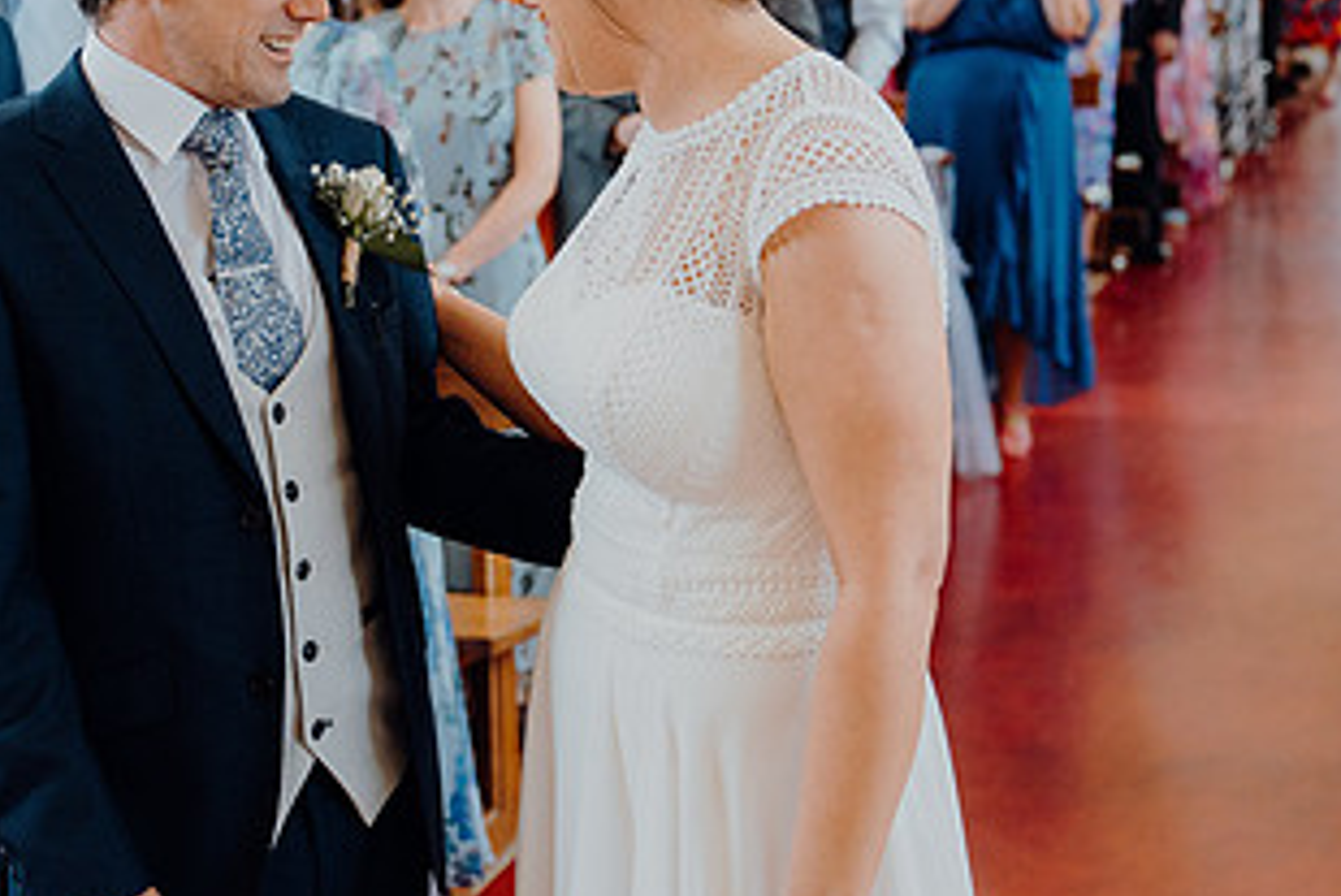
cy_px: 340
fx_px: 2646
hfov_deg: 28.4
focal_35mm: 71
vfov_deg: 19.2
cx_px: 523
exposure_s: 1/200
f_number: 2.8
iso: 1000
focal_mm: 38
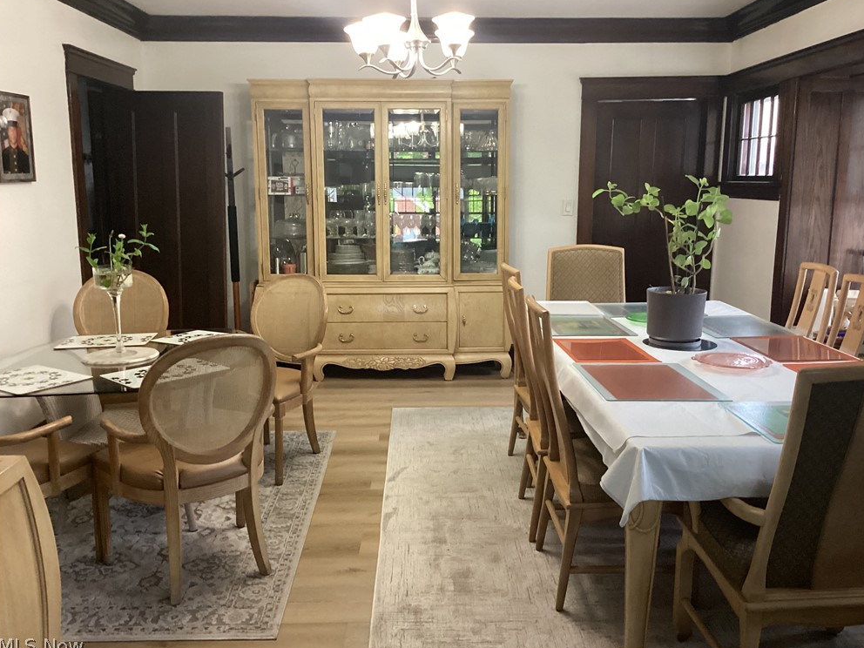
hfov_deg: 56.8
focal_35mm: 32
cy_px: 326
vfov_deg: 44.2
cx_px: 439
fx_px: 799
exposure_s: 1/33
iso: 400
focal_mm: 3.3
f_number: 2.4
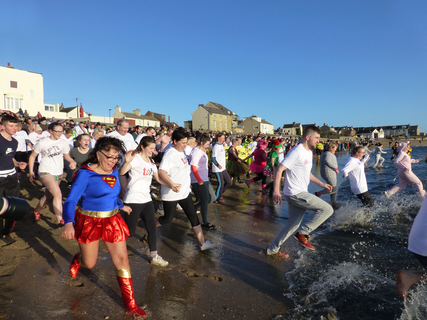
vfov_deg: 56.8
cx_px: 214
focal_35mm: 24
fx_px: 296
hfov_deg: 71.6
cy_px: 160
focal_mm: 4.3
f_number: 4
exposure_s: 1/800
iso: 160
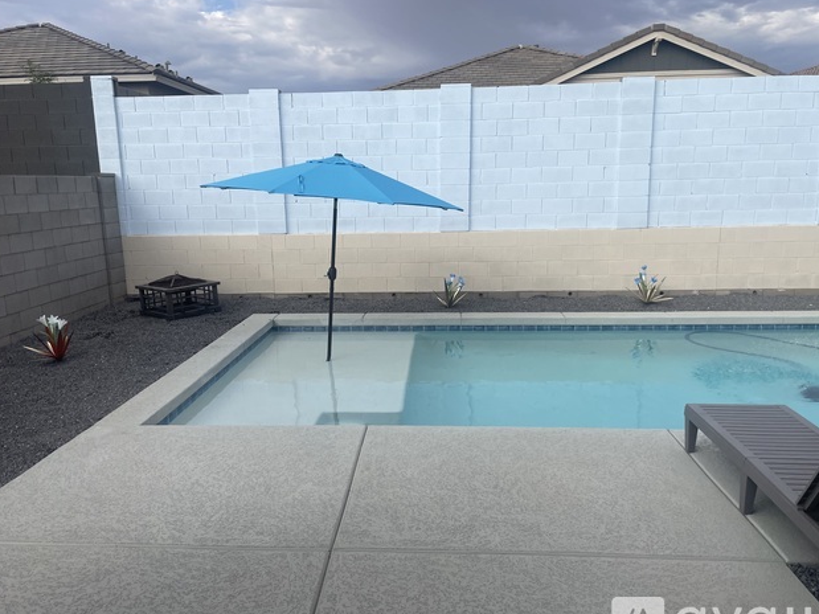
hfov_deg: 63.4
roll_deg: +2.7
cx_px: 384
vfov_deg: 49.7
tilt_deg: -12.0
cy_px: 319
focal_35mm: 28
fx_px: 662
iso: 32
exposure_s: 1/3300
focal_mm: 4.2
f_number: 1.6
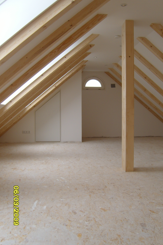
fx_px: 251
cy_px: 123
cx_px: 90
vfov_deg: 51.9
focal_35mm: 37
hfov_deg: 35.9
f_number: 2.8
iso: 80
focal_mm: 7.4
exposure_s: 1/45
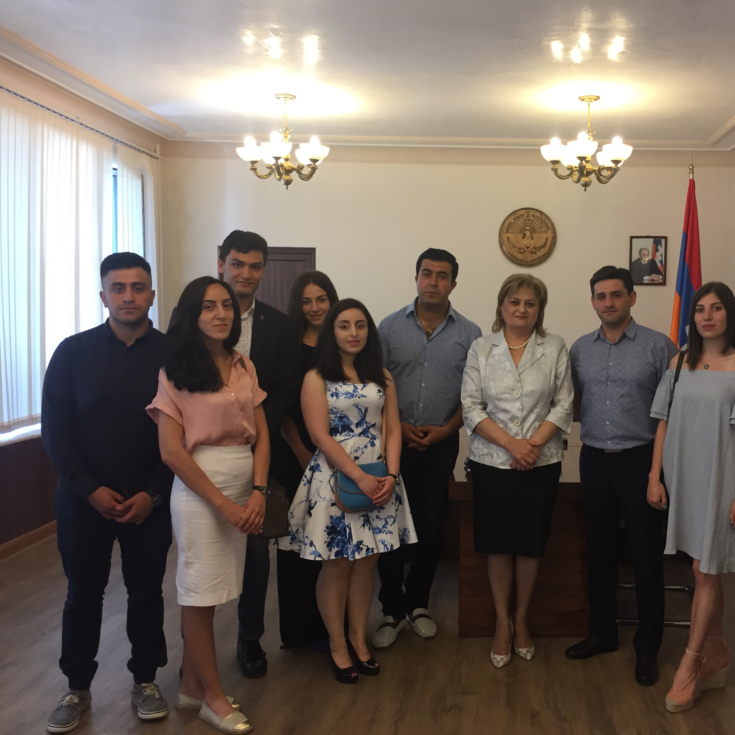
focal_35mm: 35
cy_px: 373
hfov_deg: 46.5
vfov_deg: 47.2
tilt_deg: -4.4
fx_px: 841
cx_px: 485
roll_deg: -1.7
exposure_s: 1/33
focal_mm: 4.15
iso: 64
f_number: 2.2
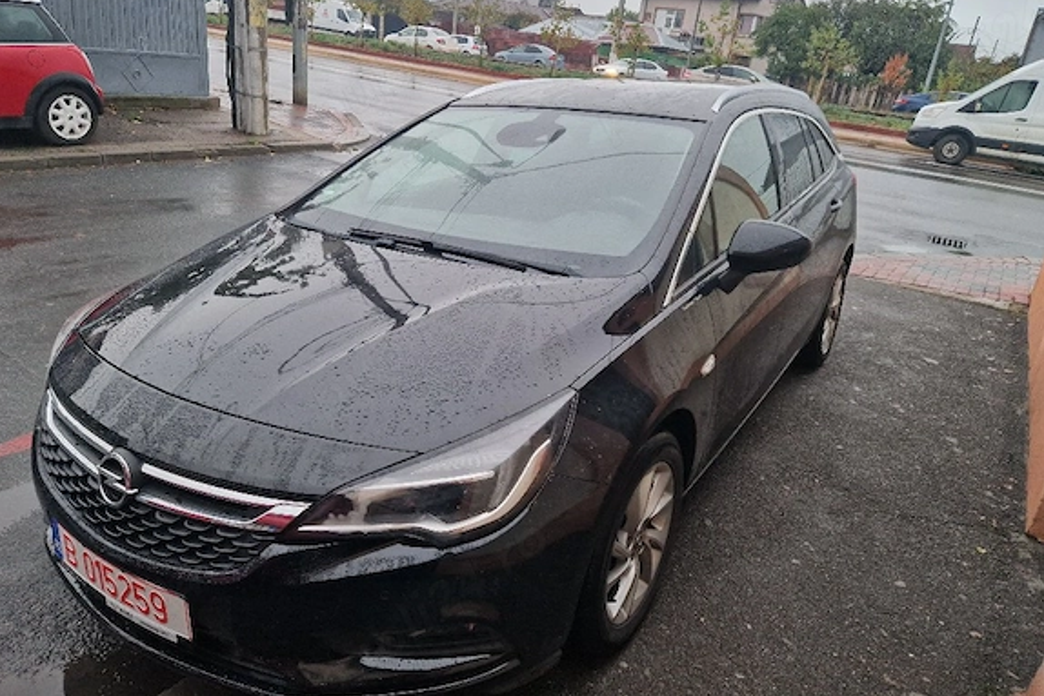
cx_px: 502
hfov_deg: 71.5
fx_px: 725
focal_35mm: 25
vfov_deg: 51.3
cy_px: 338
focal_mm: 5.4
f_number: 1.8
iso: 500
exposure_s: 1/50
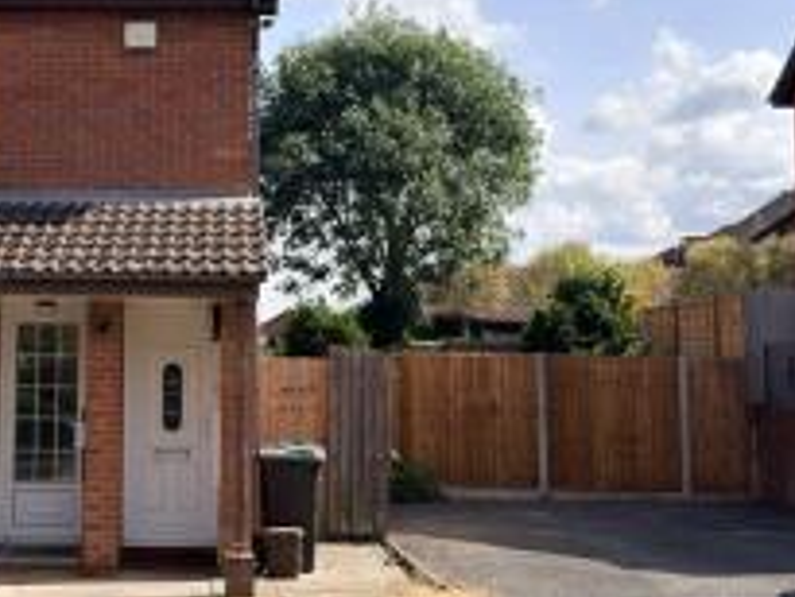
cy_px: 227
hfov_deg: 28.8
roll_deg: -0.2
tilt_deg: +5.4
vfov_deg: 22.2
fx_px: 1517
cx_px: 169
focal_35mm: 66
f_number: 1.78
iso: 64
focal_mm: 6.76
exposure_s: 1/3610
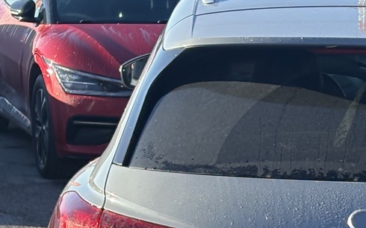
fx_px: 1616
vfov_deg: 8.0
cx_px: 358
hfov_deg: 12.8
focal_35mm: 162
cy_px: 297
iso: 40
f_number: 1.6
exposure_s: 1/747
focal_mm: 5.96
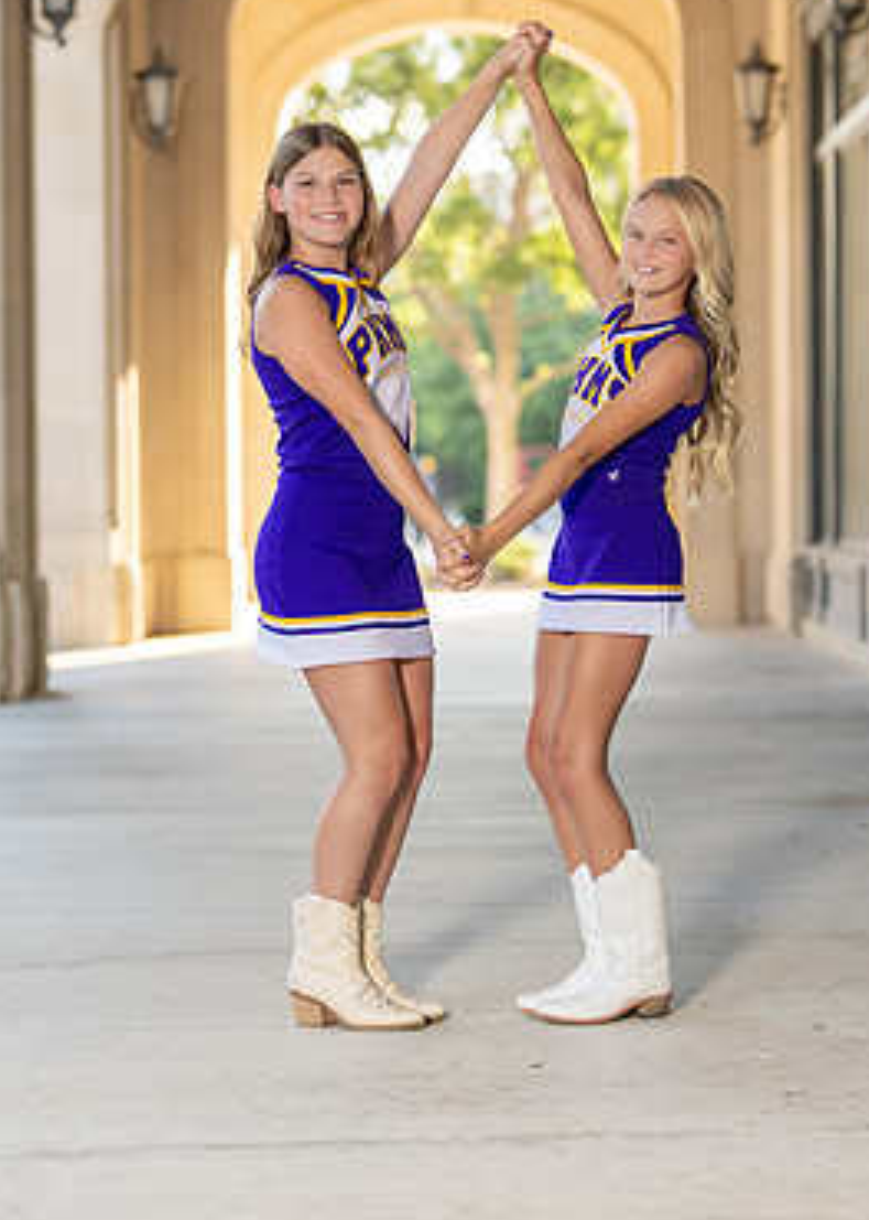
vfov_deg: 21.2
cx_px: 485
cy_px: 561
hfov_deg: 15.2
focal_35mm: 94
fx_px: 3253
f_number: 1.6
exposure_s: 1/400
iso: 100
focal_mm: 50
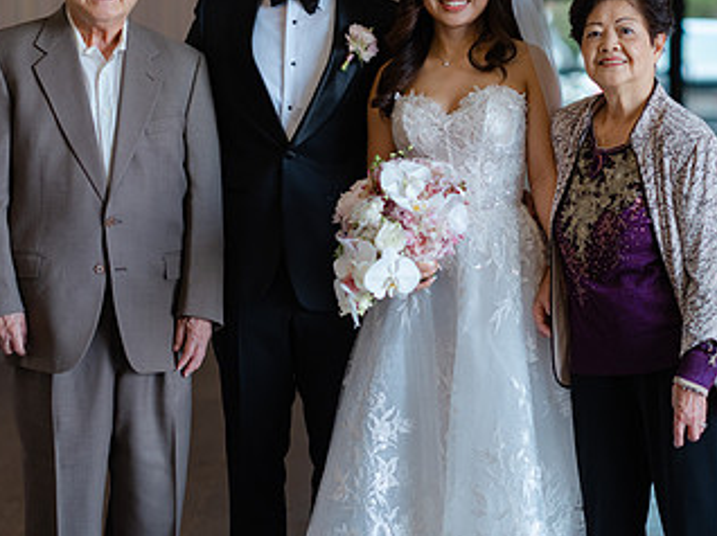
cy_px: 287
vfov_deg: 12.9
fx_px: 2380
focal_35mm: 115
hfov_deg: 17.1
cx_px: 386
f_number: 1.7
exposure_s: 1/200
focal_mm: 80
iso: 320
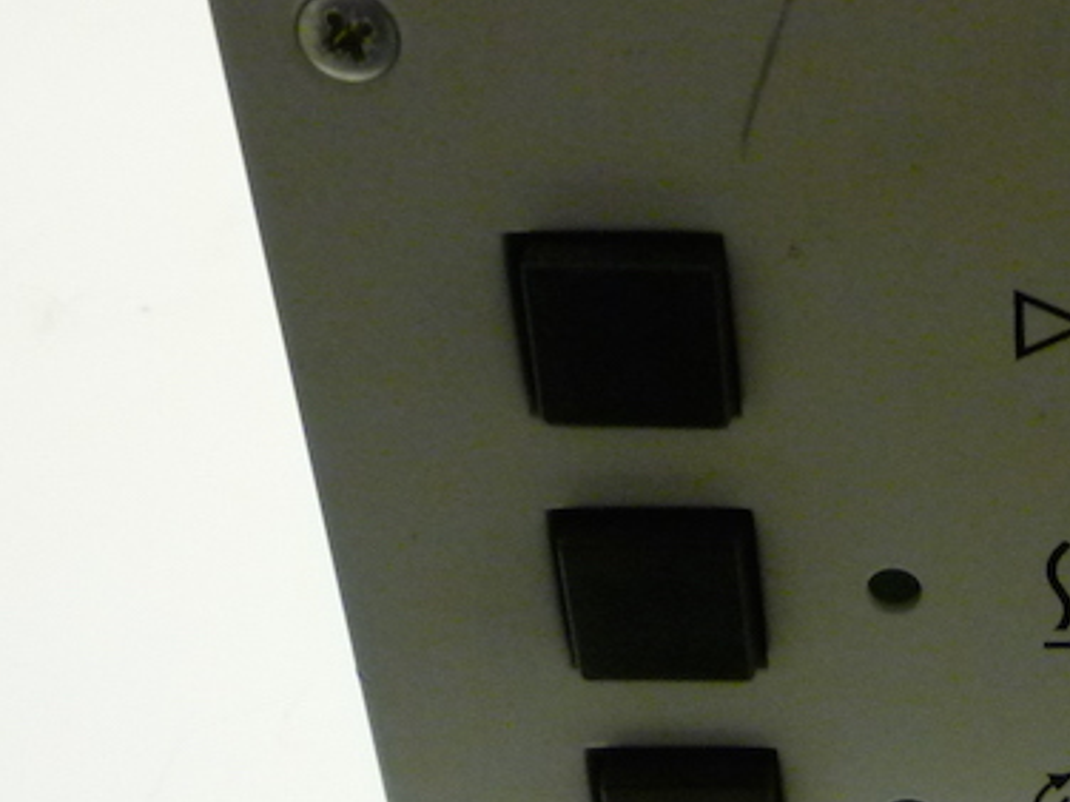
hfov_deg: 23.0
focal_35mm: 79
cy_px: 464
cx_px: 1218
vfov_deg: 18.7
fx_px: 2442
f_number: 3.3
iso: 400
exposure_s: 1/15
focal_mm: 5.2
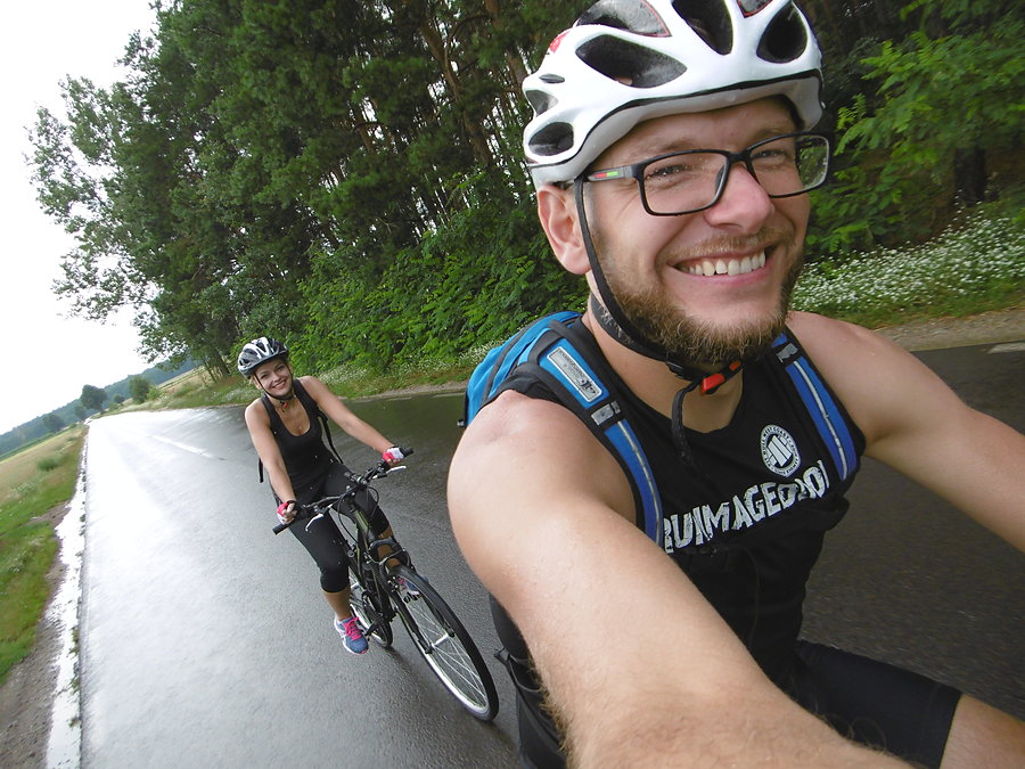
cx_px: 512
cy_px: 384
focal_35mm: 24
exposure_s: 1/400
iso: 100
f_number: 3.1
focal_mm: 4.3
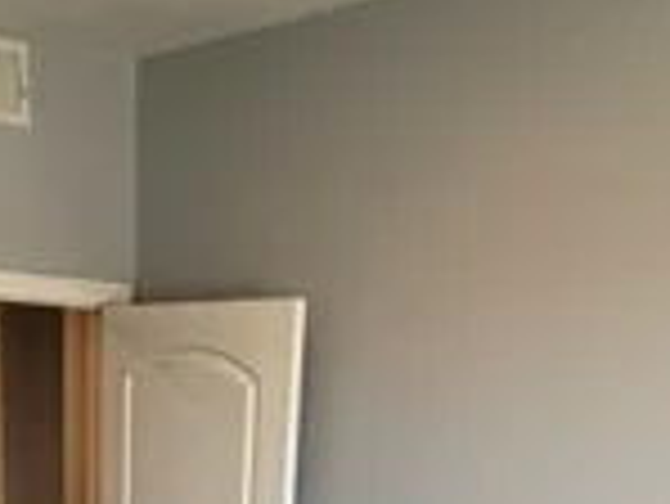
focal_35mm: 70
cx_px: 214
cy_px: 999
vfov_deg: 16.3
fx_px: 1356
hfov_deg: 27.6
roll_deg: -1.3
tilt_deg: -24.3
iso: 160
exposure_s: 1/111
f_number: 2.2
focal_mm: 2.22
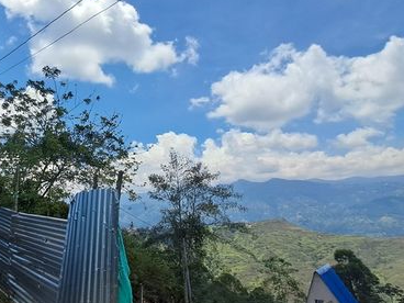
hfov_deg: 57.5
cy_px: 127
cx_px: 86
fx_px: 338
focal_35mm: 29
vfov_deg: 48.0
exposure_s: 1/1972
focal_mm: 1.64
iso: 40
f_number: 2.2
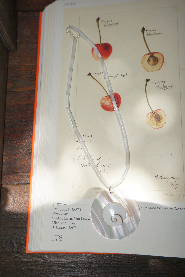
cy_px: 138
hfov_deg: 43.6
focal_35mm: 30
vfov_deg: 61.9
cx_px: 92
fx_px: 231
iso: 100
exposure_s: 1/80
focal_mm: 20
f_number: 6.3
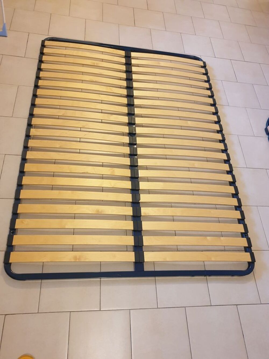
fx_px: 269
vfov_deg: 67.3
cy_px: 180
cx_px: 134
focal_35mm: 26
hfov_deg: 53.1
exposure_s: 1/50
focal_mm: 4.3
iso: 400
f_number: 1.5
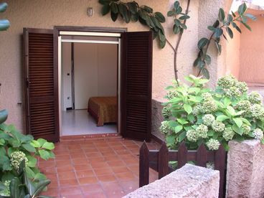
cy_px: 99
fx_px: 282
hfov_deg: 50.1
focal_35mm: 37
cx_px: 132
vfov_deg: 38.7
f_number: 2.8
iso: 125
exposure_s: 1/50
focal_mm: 5.7
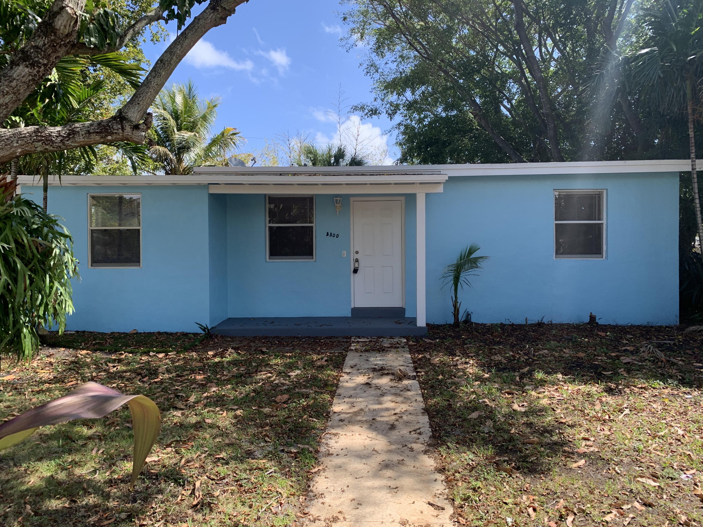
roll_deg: +0.1
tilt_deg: +0.1
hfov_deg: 67.3
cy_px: 264
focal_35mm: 26
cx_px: 352
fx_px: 528
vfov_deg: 53.1
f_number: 1.8
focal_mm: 4.25
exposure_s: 1/732
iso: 25
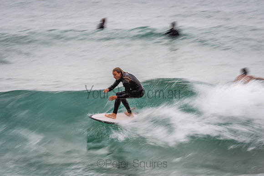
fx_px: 2861
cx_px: 132
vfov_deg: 3.5
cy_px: 88
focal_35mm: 390
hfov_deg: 5.3
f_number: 14
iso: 64
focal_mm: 390
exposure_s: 1/20
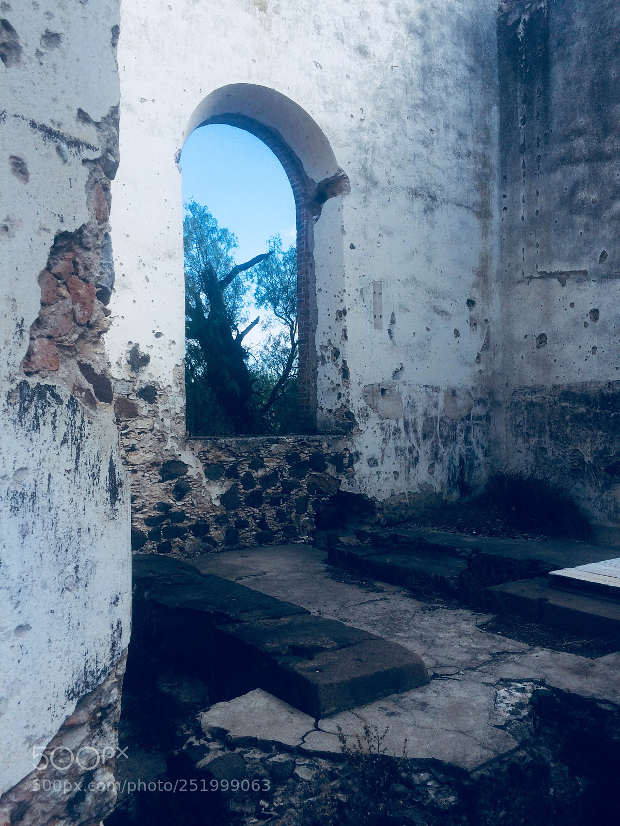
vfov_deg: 61.7
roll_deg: +1.6
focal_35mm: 29
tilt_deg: -0.1
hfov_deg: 48.2
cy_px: 413
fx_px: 693
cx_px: 310
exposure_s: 1/684
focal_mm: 4.15
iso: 32
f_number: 2.2
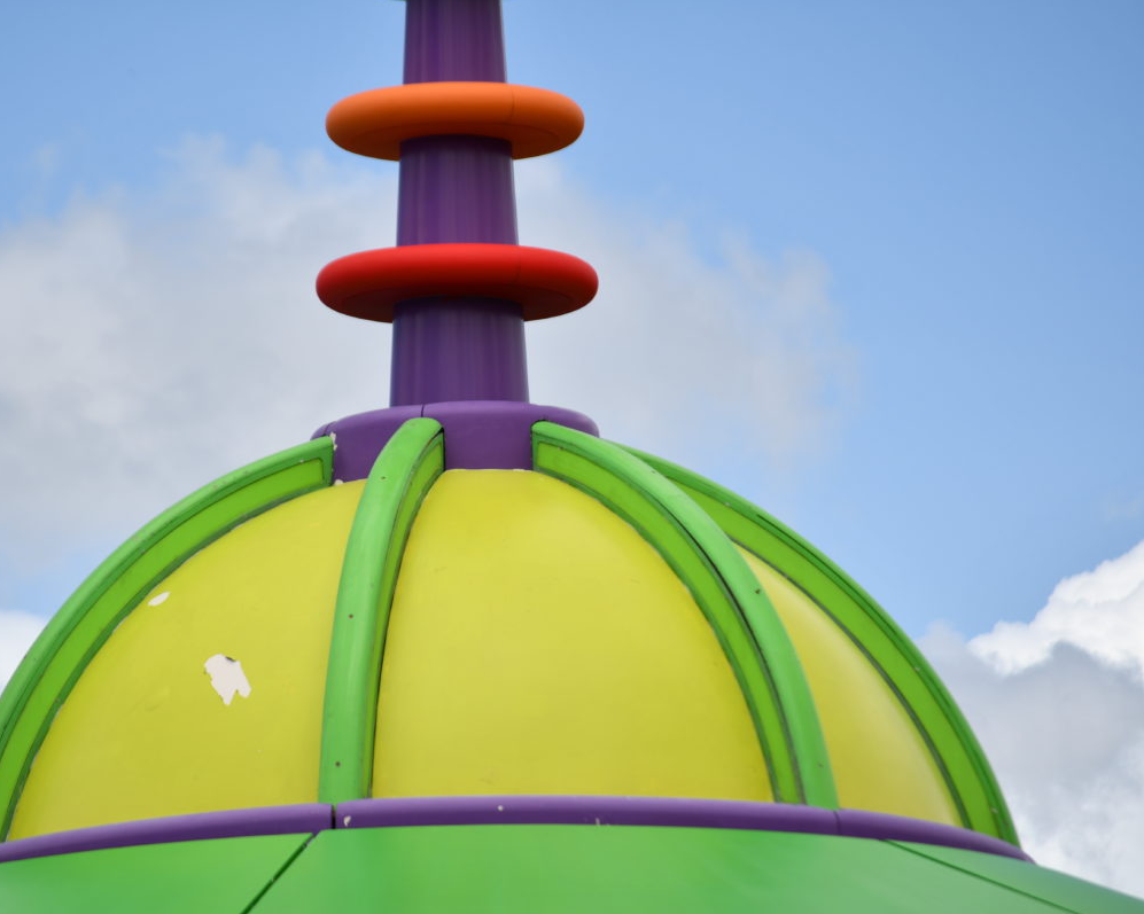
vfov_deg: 4.6
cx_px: 457
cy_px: 456
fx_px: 11474
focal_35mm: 339
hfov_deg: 5.7
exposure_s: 1/500
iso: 100
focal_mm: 200
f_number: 8
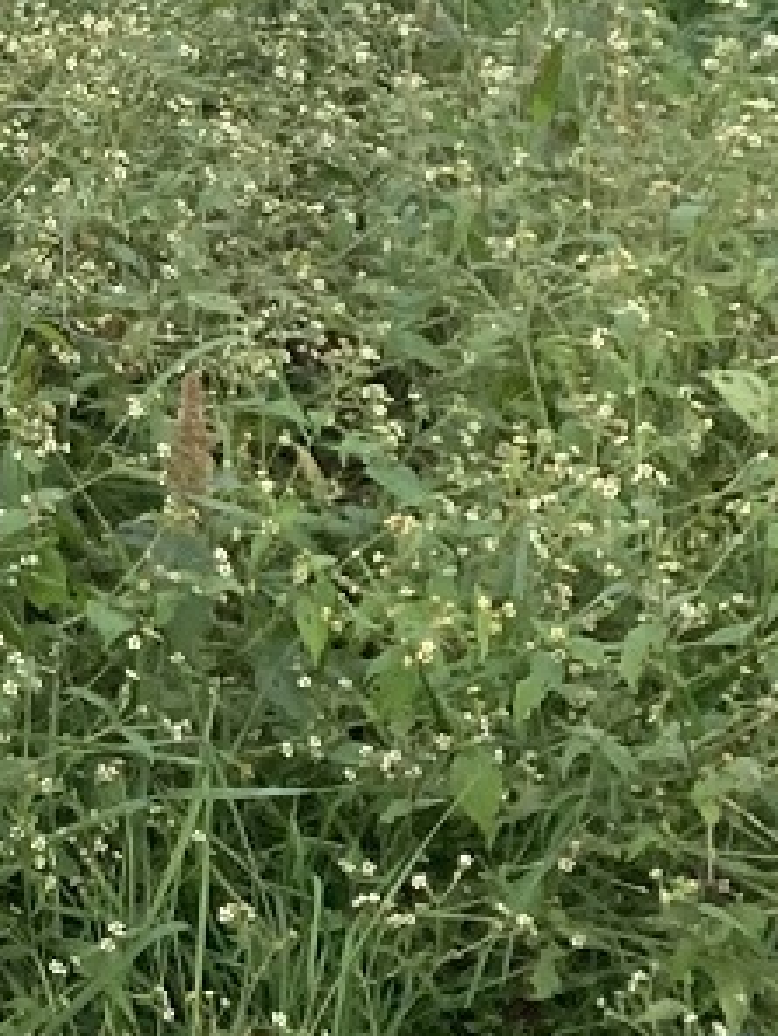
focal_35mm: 152
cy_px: -968
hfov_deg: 8.9
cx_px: -1043
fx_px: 4552
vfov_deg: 11.8
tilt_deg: -5.1
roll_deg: +1.6
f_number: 1.8
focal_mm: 3.99
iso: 20
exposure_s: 1/695
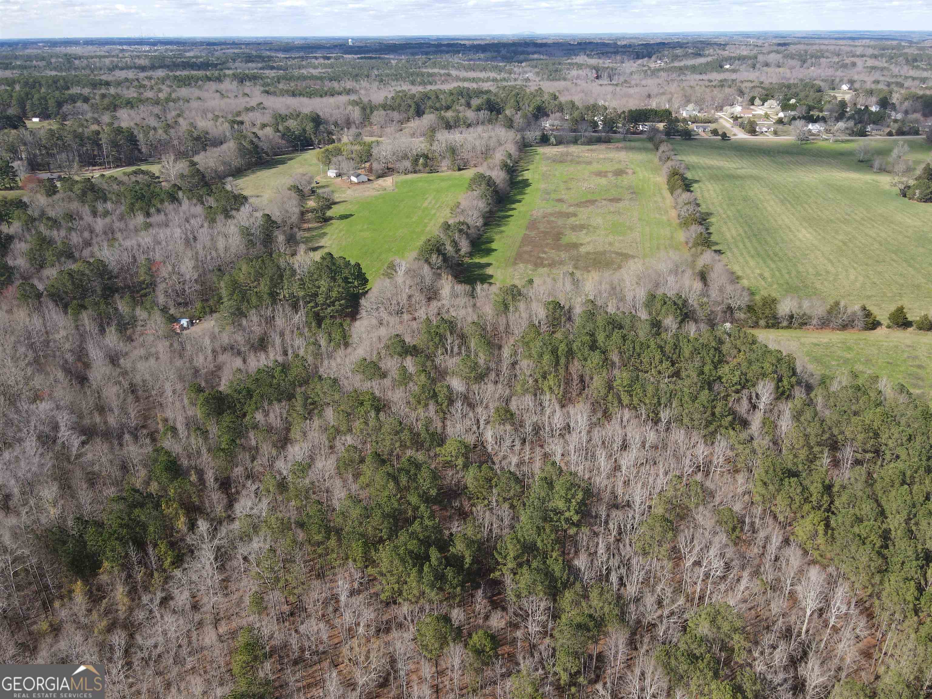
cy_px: 350
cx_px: 466
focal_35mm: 24
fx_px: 646
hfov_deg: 71.6
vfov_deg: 56.8
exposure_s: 1/350
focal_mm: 4.5
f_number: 2.8
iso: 100
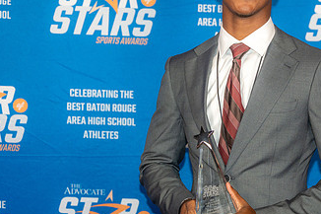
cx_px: 234
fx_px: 1078
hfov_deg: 16.9
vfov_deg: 11.3
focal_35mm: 121
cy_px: 95
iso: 320
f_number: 3.2
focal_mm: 68
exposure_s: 1/160
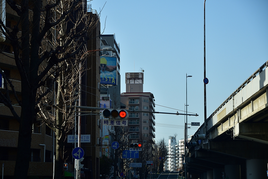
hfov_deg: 19.5
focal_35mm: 105
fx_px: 782
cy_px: 90
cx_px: 134
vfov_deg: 13.0
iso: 100
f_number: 5
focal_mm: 70
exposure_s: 1/400
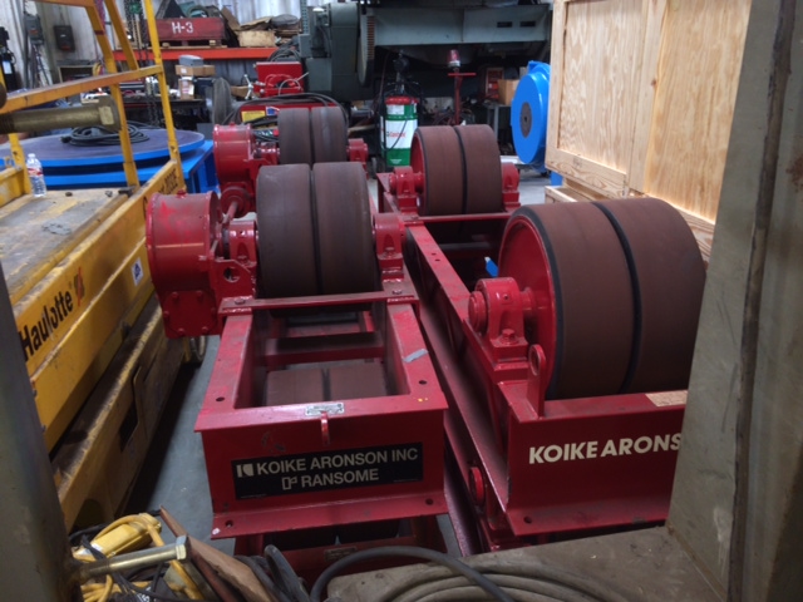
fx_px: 696
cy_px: 301
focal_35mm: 30
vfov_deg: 46.8
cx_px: 402
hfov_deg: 60.0
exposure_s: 1/30
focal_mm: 4.12
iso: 50
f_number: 2.2
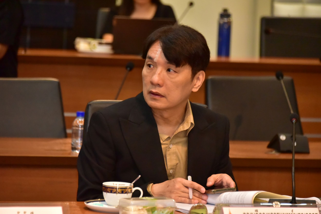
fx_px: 1695
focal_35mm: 190
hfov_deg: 10.8
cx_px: 160
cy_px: 107
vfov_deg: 7.2
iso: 8000
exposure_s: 1/200
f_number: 5.6
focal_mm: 190
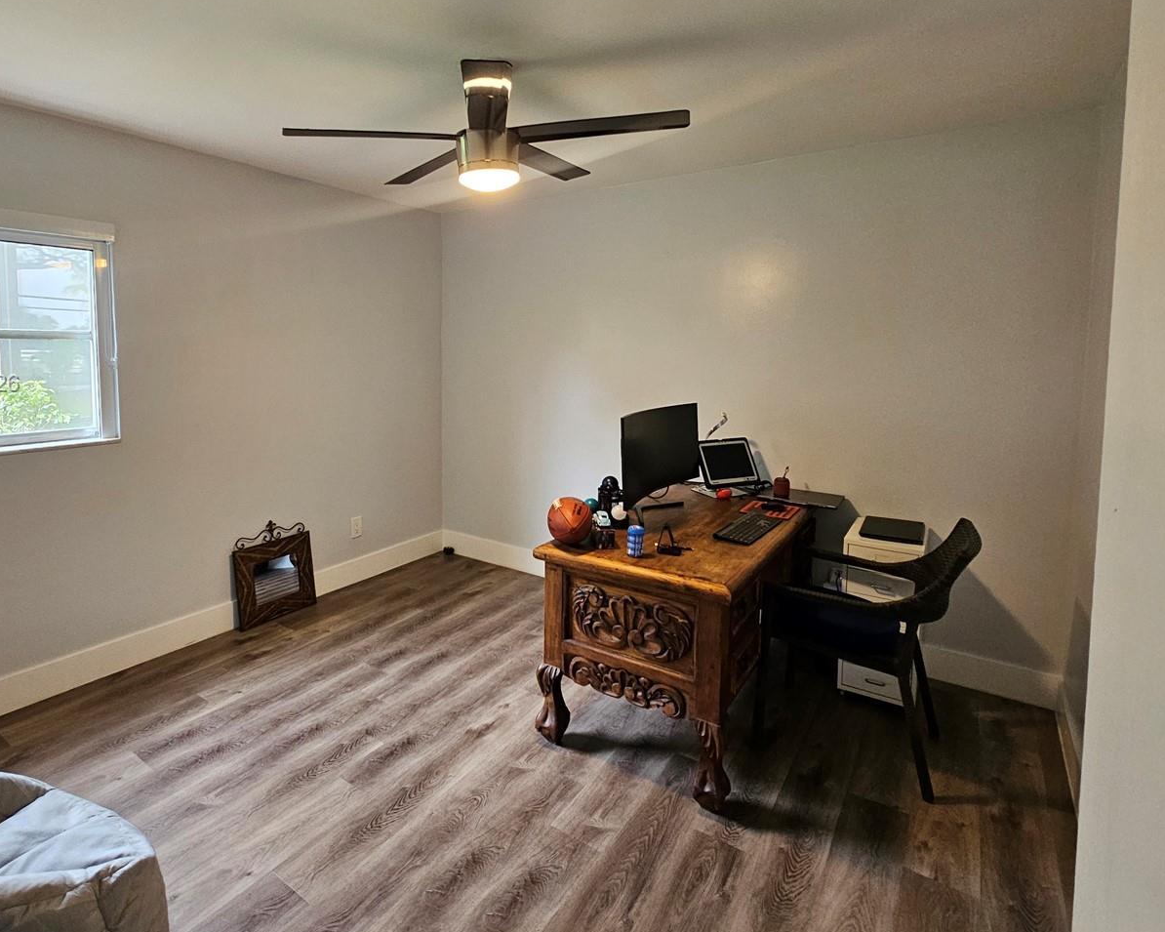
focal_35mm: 17
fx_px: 586
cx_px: 496
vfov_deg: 76.3
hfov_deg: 89.0
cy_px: 385
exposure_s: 1/40
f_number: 2.2
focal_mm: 2.2
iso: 320
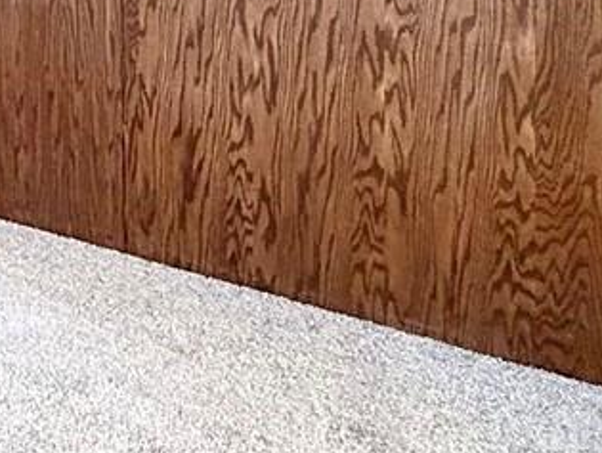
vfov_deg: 17.8
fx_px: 1236
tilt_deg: +1.8
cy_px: -291
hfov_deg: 20.8
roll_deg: -0.7
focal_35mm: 71
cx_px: -420
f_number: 2.2
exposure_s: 1/120
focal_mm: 2.22
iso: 160
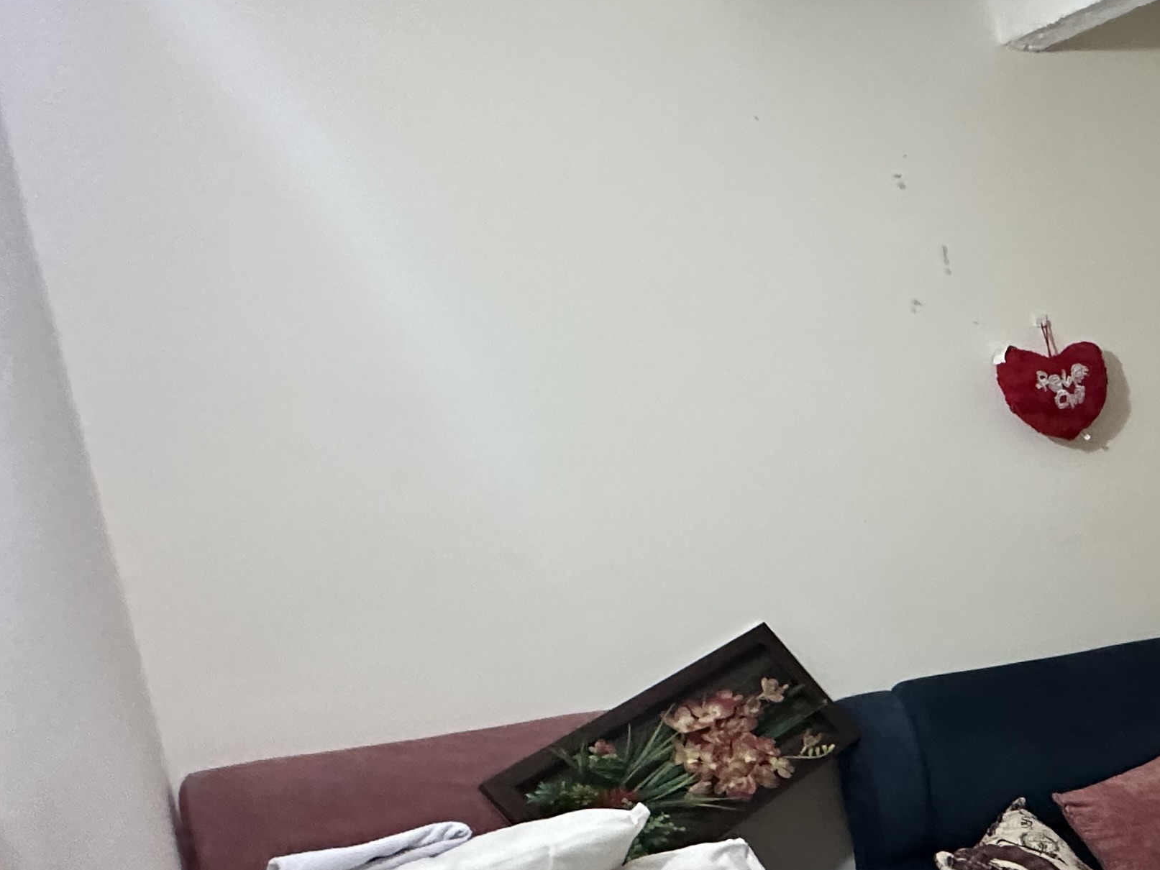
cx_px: 1369
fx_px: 1173
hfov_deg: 39.3
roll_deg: -0.4
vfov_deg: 39.3
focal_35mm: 35
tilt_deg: -12.5
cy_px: 679
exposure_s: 1/60
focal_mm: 2.22
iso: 800
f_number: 2.2
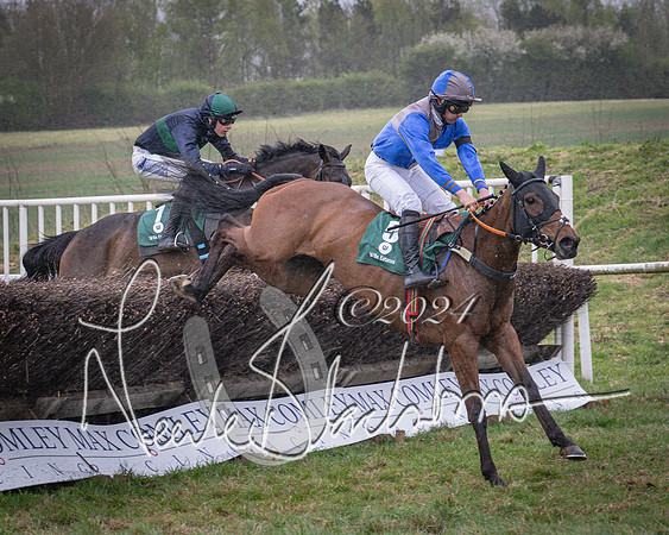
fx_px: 2852
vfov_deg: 10.7
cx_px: 323
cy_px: 218
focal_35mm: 144
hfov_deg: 13.4
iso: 1600
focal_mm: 70
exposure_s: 1/1000
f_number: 4
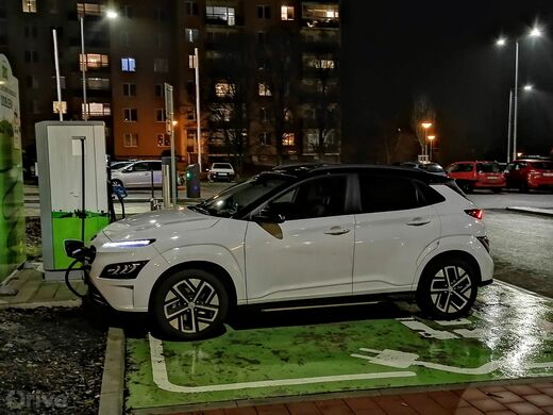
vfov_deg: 36.8
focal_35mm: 39
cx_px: 276
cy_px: 208
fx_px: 623
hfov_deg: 47.9
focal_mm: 5.3
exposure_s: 4
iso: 1000
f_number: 1.8
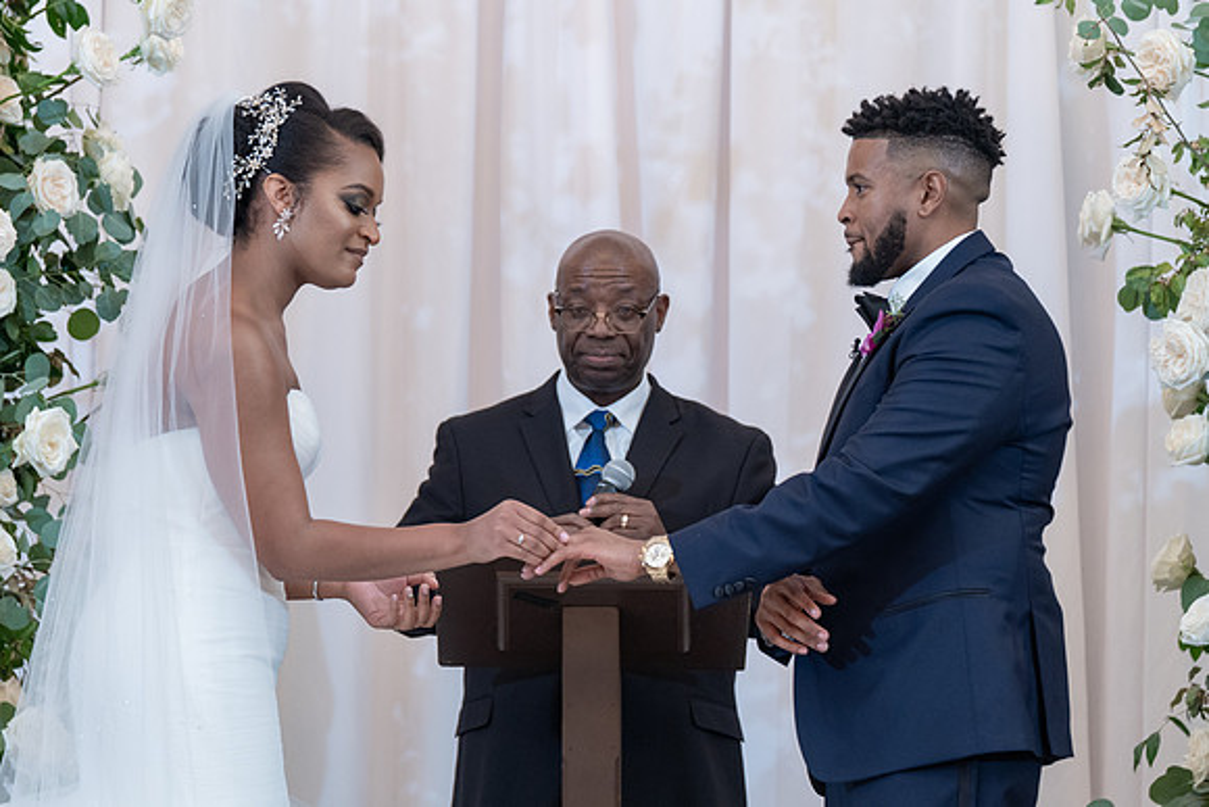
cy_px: 401
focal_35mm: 192
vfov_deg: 7.2
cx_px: 567
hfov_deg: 10.7
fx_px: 6438
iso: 2000
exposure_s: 1/100
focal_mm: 170
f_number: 4
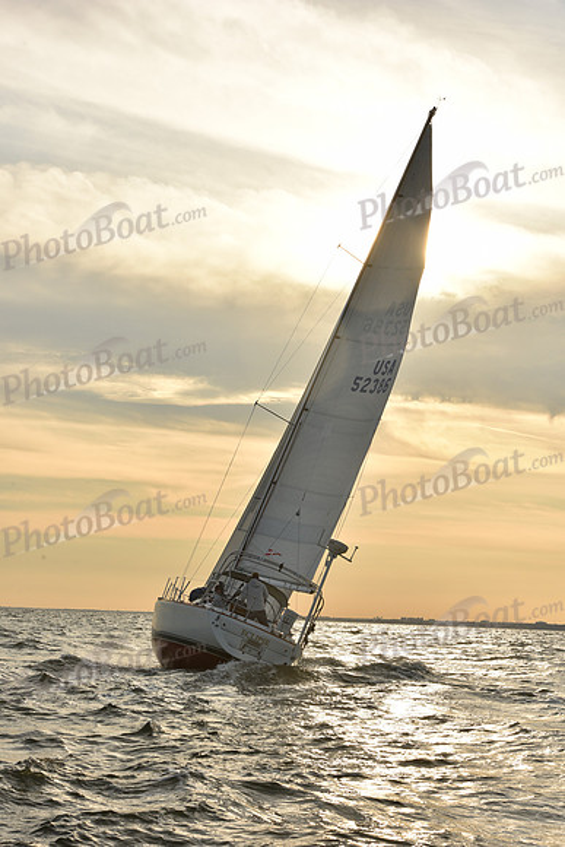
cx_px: 282
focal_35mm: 70
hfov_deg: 19.5
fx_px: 1647
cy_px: 424
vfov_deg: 28.8
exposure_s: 1/400
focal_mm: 70
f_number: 14
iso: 250
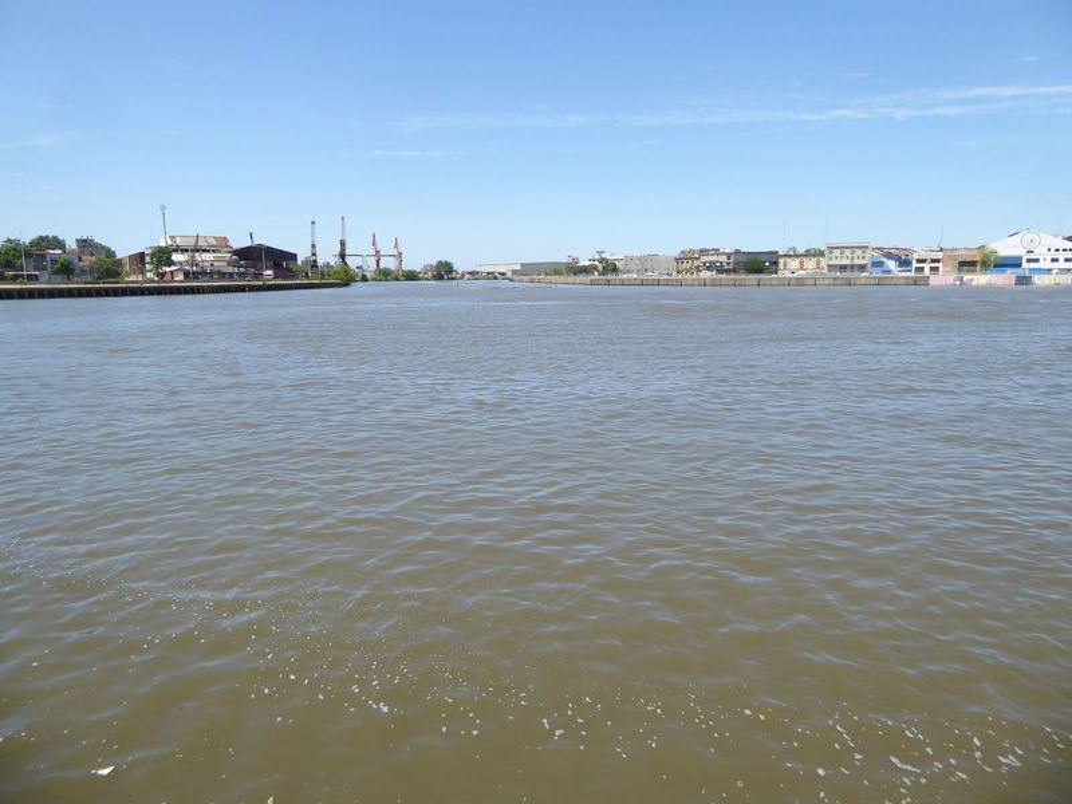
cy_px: 402
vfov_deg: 54.9
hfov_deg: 69.4
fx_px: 774
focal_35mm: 25
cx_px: 536
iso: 80
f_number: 3.3
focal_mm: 4.3
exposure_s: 1/800
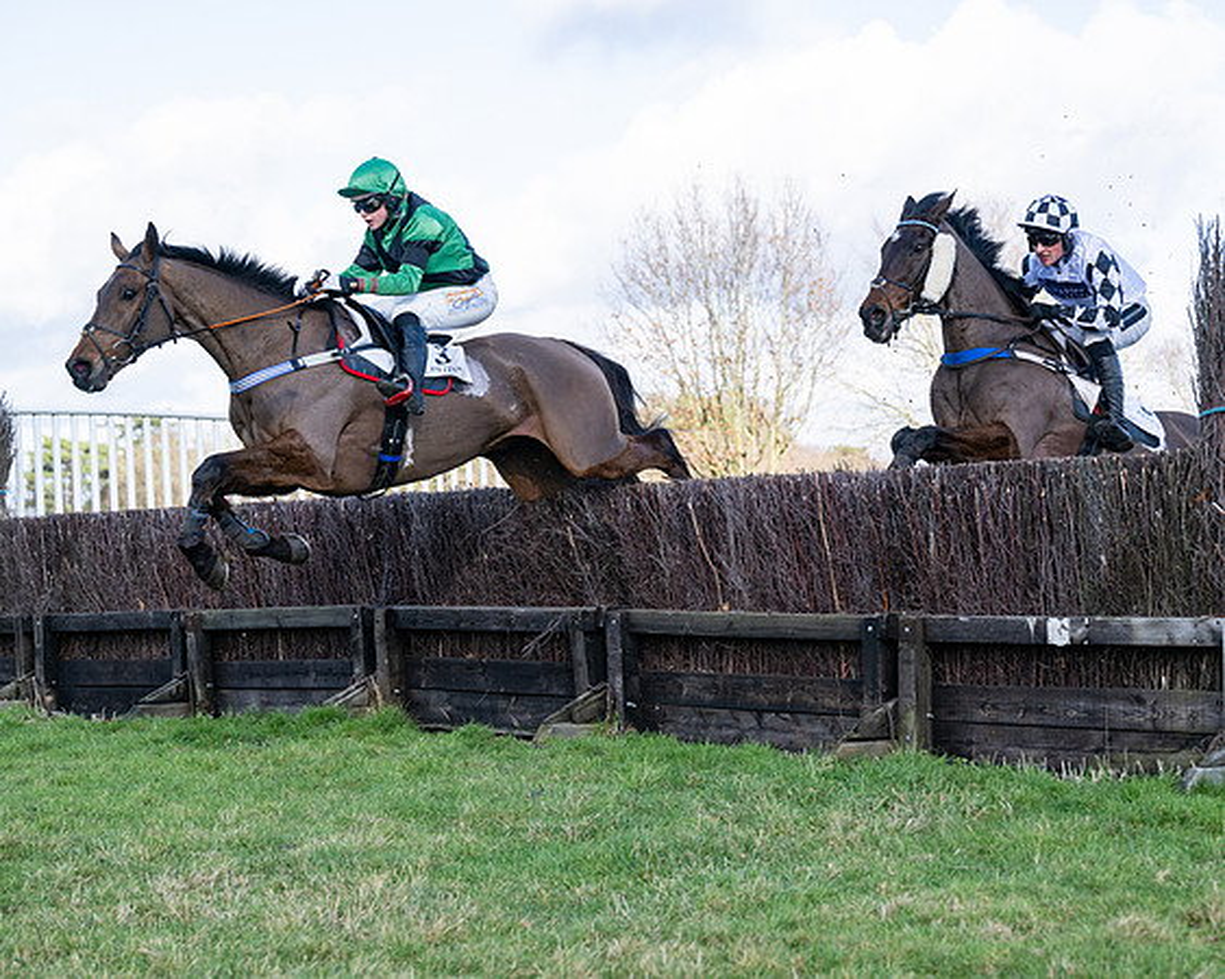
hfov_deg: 24.2
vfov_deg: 19.4
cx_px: 657
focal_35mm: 79
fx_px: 2857
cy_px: 490
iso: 400
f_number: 4
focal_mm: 70
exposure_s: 1/2000
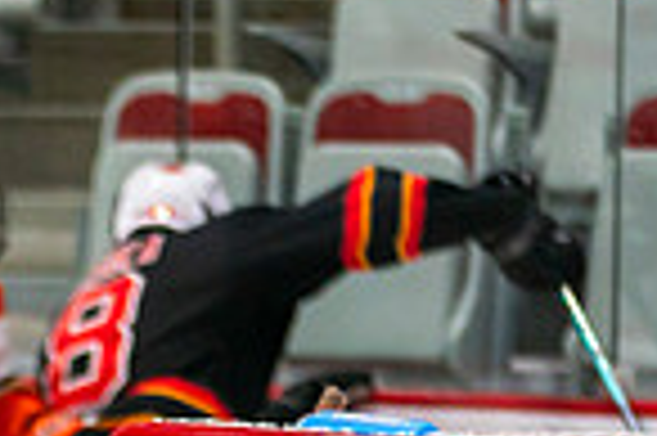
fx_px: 14711
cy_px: 836
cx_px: -112
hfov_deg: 2.6
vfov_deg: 1.7
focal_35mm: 807
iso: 800
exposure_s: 1/640
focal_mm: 145
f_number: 2.8
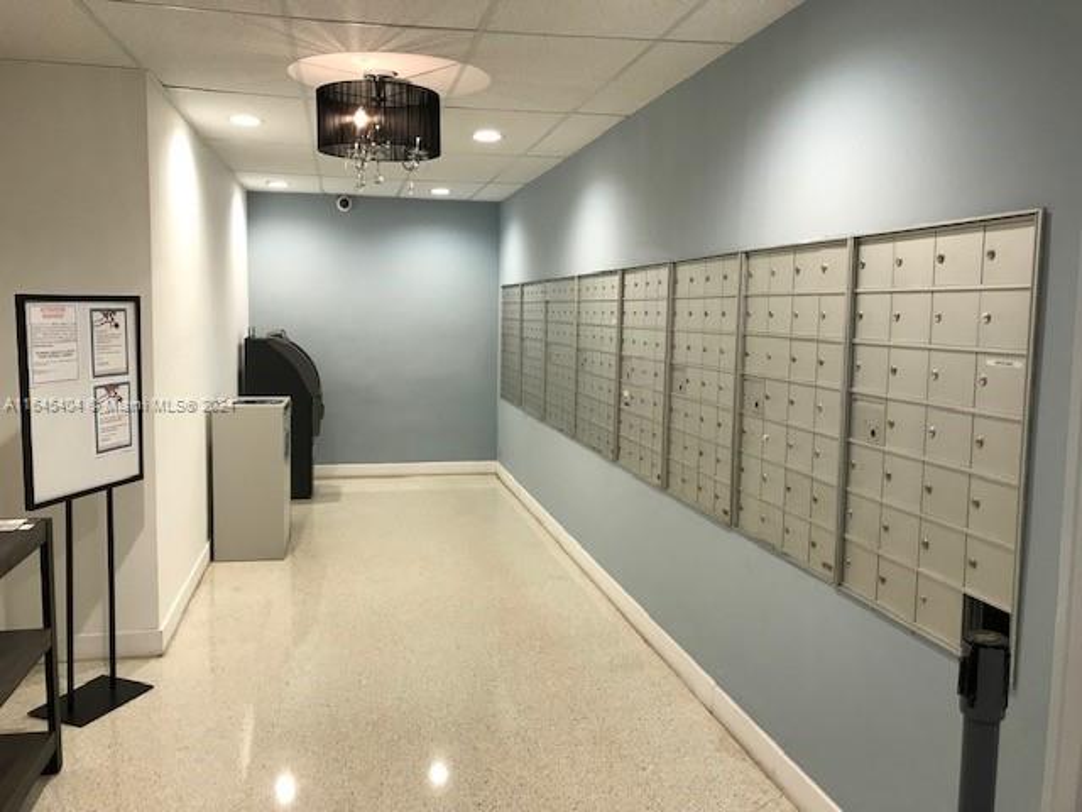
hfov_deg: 63.4
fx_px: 875
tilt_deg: -6.4
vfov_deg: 49.7
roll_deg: -0.3
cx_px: 541
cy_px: 406
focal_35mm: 28
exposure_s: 1/24
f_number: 1.8
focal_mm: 3.99
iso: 32
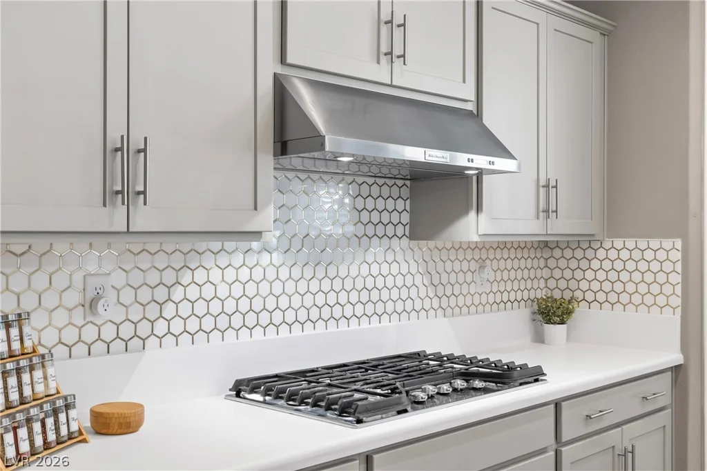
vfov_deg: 31.9
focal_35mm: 42
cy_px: 236
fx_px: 825
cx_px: 354
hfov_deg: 46.4
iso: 400
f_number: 8
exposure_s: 1
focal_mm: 28
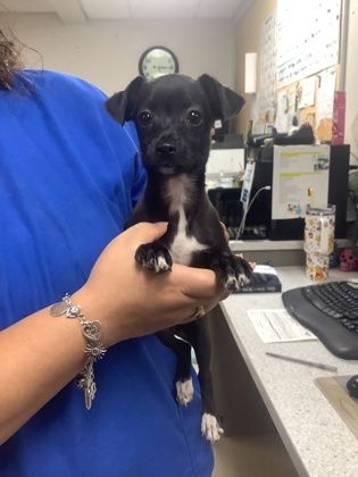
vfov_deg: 58.4
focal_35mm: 31
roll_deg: -0.7
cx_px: 179
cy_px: 238
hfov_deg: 45.4
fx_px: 427
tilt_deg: -10.8
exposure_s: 1/50
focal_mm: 3.3
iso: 125
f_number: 2.4
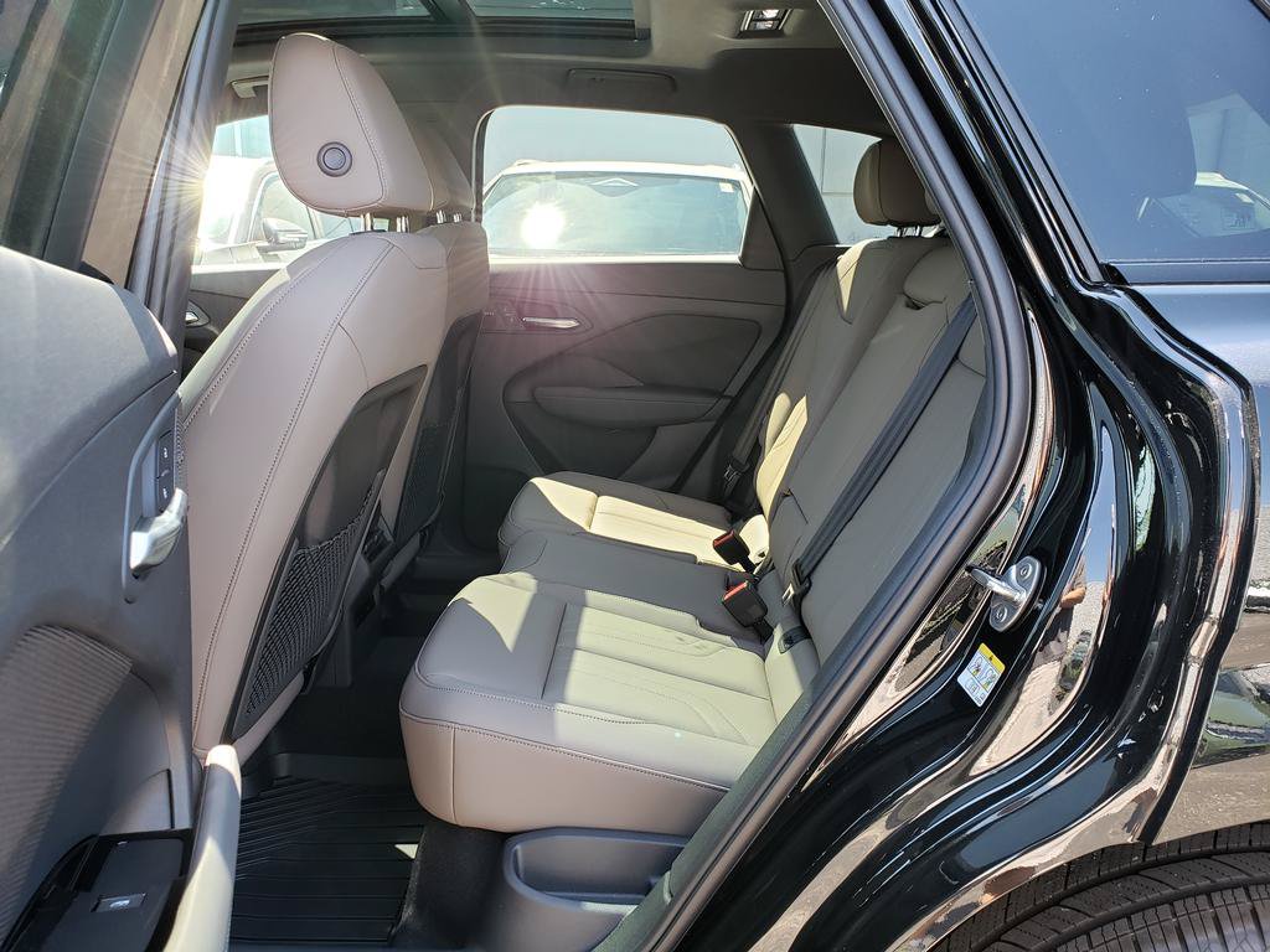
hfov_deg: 67.3
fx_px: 954
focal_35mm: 26
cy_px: 476
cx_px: 635
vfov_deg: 53.1
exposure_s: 1/50
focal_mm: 4.3
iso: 64
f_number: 2.4
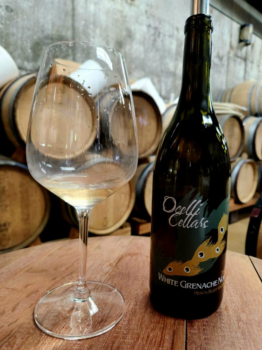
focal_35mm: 23
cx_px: 131
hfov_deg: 58.9
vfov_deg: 73.9
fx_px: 232
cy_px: 175
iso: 250
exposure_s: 1/40
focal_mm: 5.4
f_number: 1.8
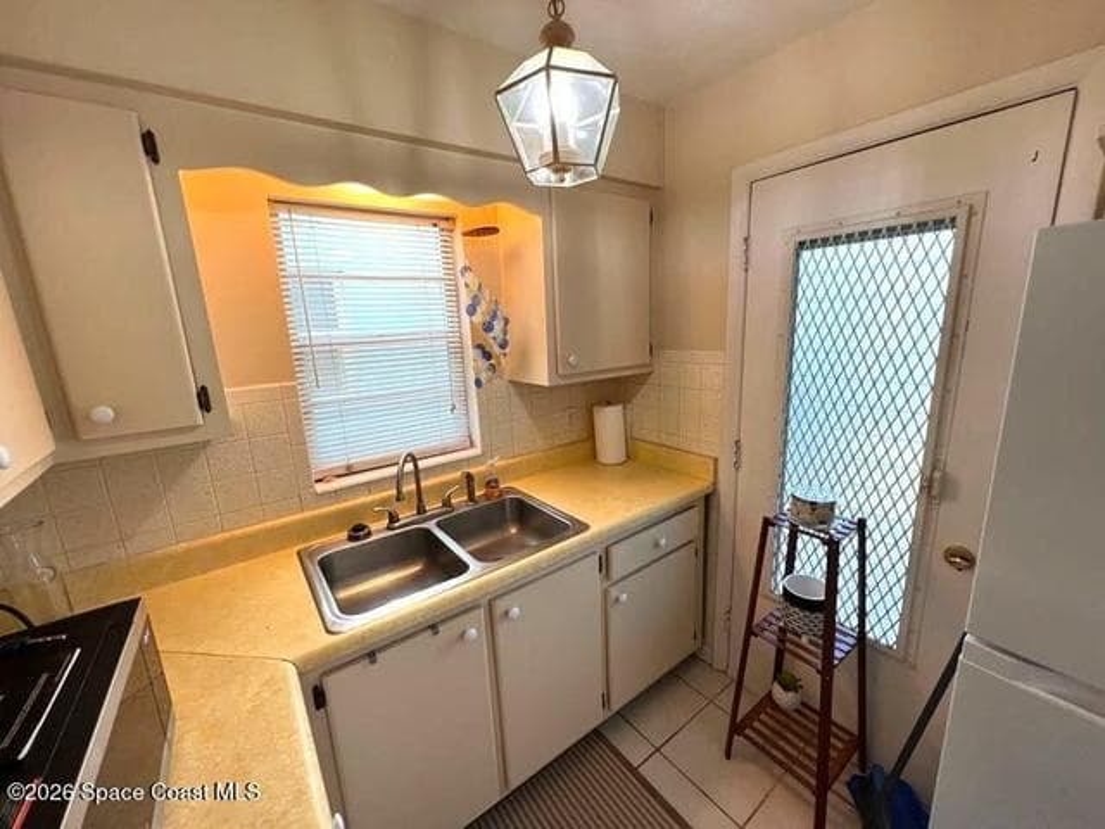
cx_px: 552
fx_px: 447
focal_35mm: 14
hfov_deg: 102.1
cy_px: 414
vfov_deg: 85.7
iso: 64
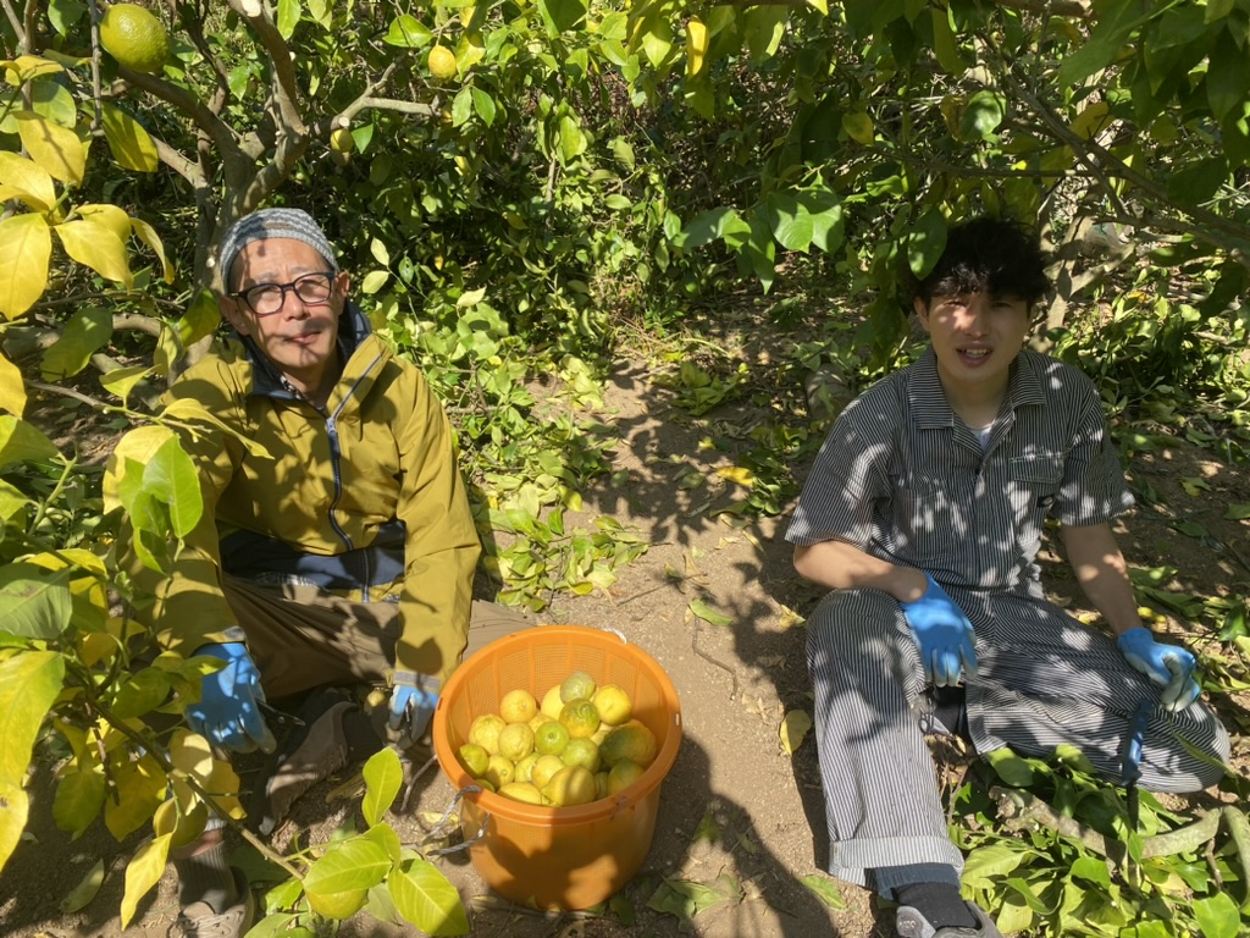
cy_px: 469
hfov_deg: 67.3
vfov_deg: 53.1
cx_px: 625
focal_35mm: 26
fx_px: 939
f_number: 1.8
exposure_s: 1/1287
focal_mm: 4.25
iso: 32
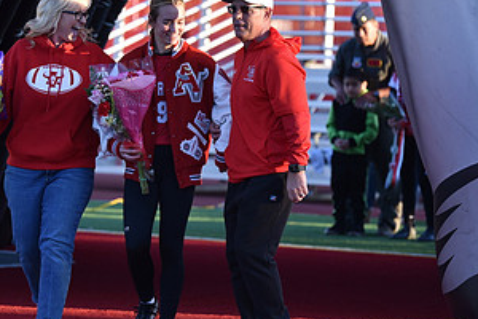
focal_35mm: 280
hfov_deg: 7.4
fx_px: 3717
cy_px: 114
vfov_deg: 4.9
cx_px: 180
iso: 280
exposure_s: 1/640
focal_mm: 145
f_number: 2.8
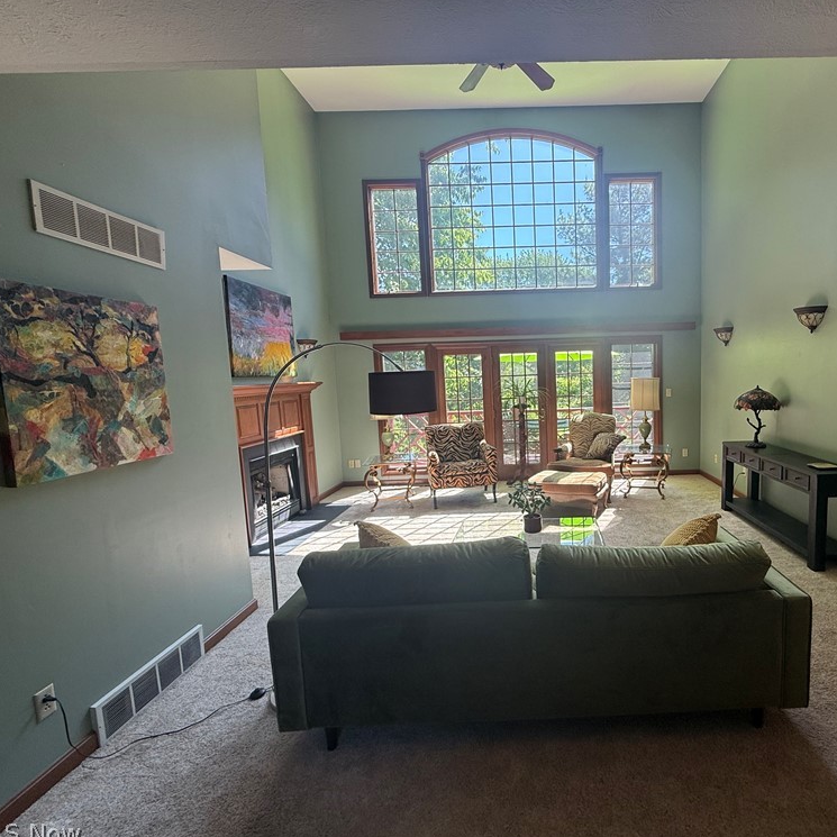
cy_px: 420
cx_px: 539
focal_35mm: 17
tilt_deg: -5.4
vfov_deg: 84.0
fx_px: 465
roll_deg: +1.6
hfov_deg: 81.9
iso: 64
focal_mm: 2.22
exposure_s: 1/125
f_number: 2.2
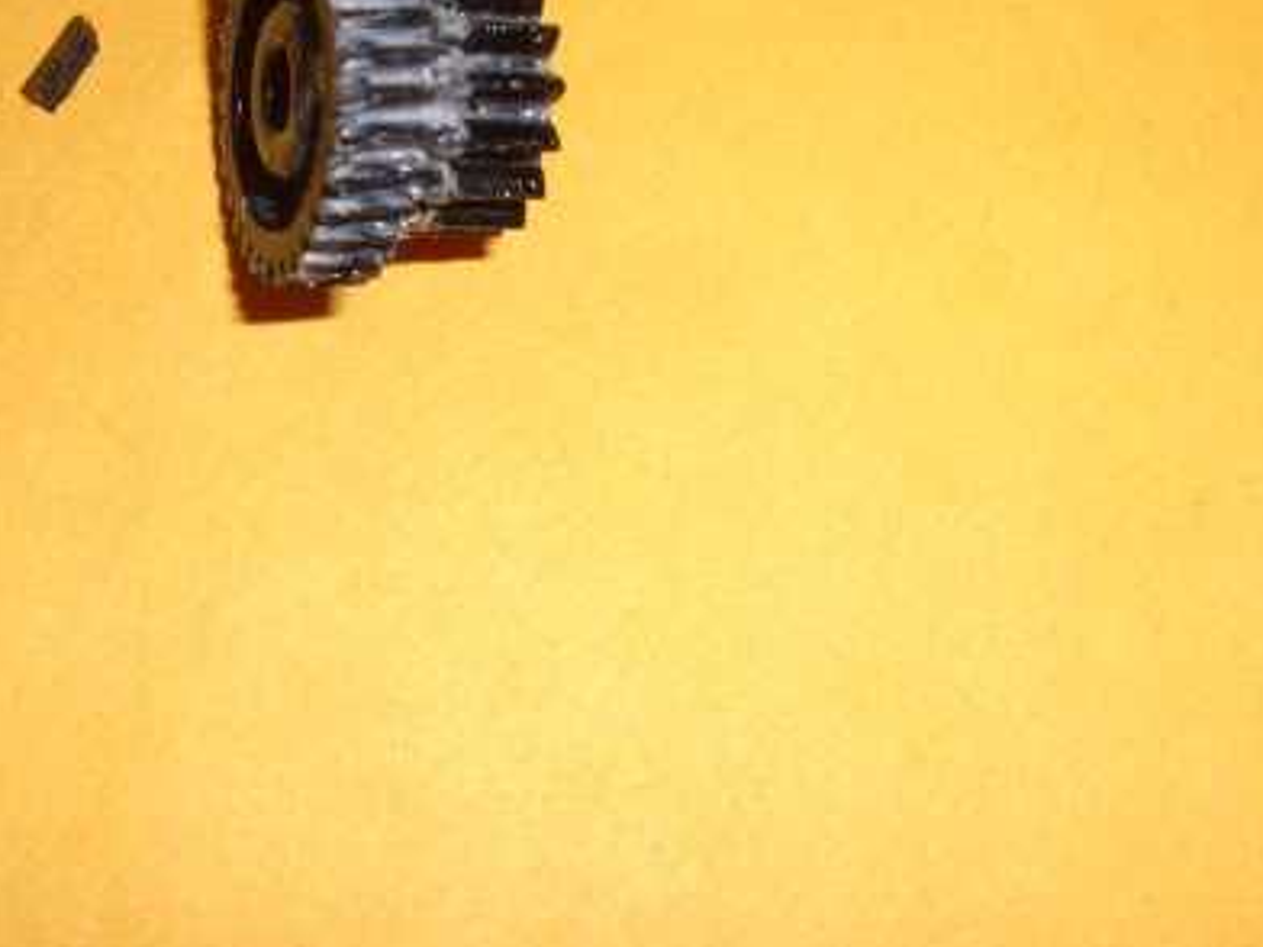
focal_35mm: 62
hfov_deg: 31.0
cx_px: 438
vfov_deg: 23.6
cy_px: 351
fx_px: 2262
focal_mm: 6.2
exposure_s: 1/30
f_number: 4.3
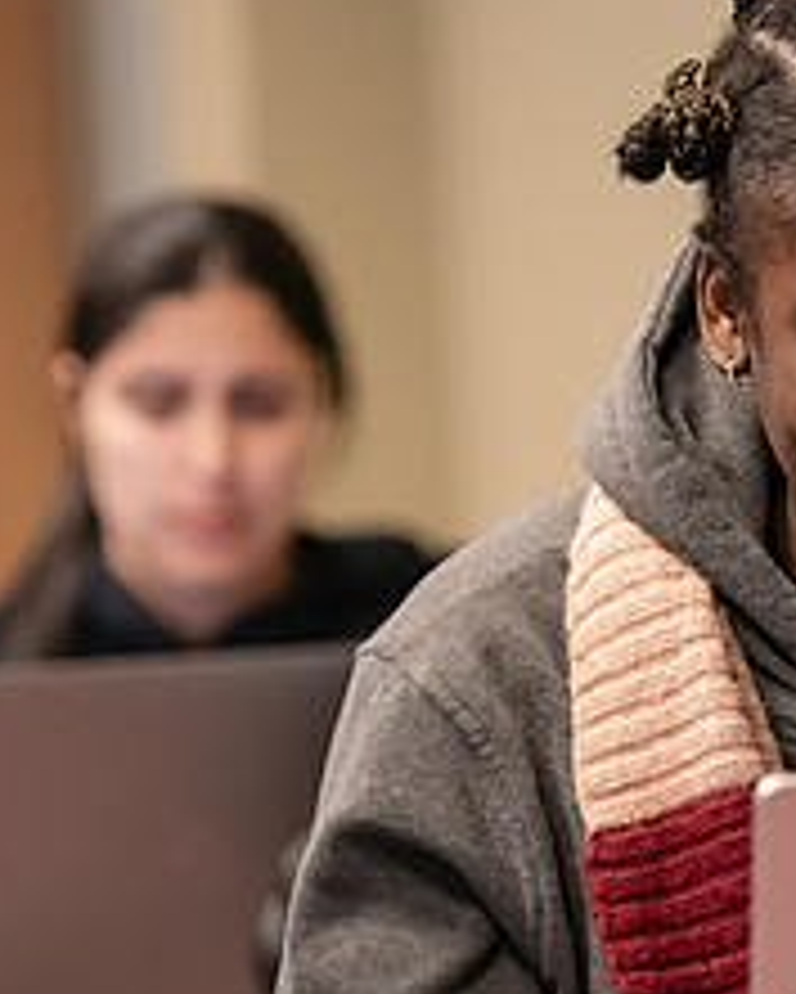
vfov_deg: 7.1
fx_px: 7975
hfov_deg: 5.7
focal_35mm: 271
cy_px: 668
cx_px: 675
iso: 3200
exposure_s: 1/250
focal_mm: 110
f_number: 2.8
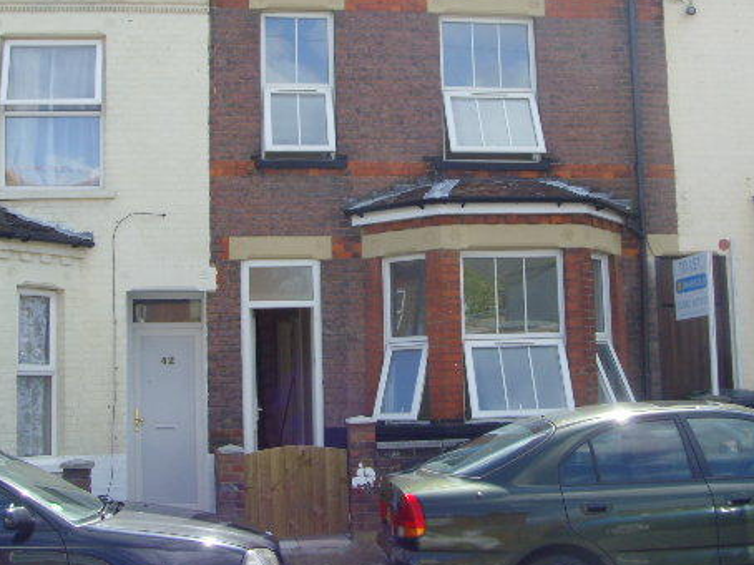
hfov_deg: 34.9
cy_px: 229
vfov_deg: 26.5
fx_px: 1197
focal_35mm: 55
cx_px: 359
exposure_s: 1/125
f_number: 6.3
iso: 80
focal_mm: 6.6
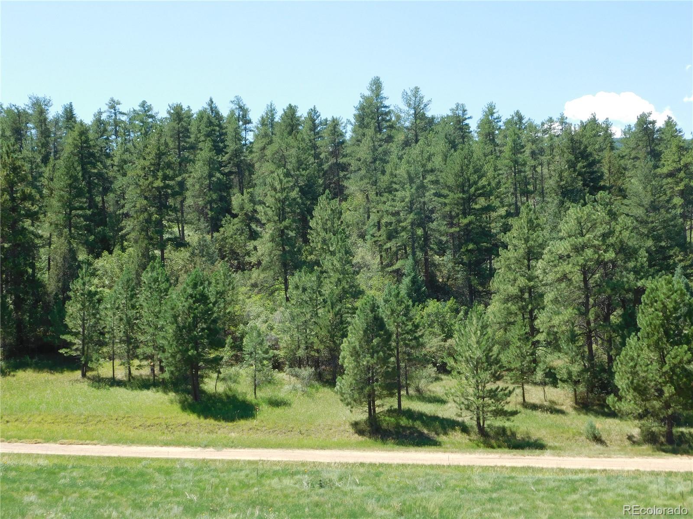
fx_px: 901
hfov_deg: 42.1
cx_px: 346
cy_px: 260
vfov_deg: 32.2
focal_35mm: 45
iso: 125
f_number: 3.7
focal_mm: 8
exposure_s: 1/500
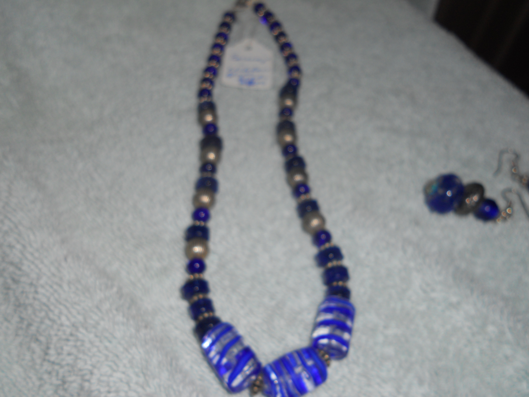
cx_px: 264
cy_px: 198
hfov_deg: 56.8
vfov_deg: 44.2
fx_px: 489
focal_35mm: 32
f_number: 8.8
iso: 80
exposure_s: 1/25
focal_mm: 5.8
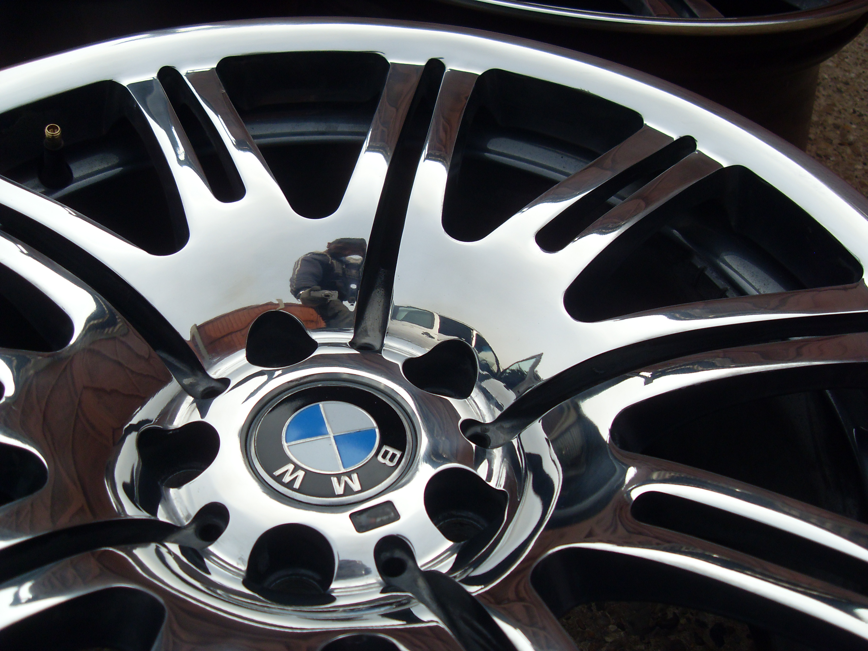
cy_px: 326
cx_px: 434
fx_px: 928
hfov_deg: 50.1
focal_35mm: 37
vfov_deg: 38.7
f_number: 7
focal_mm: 6.3
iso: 80
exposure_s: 1/350
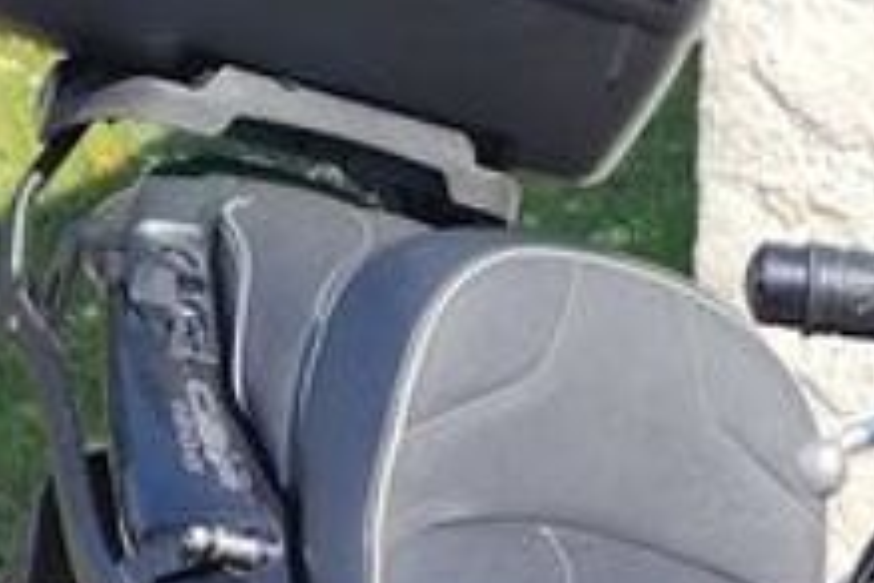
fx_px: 3690
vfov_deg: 8.4
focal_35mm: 152
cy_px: 1316
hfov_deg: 13.2
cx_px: 986
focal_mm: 5.25
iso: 167
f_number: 1.75
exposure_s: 1/900
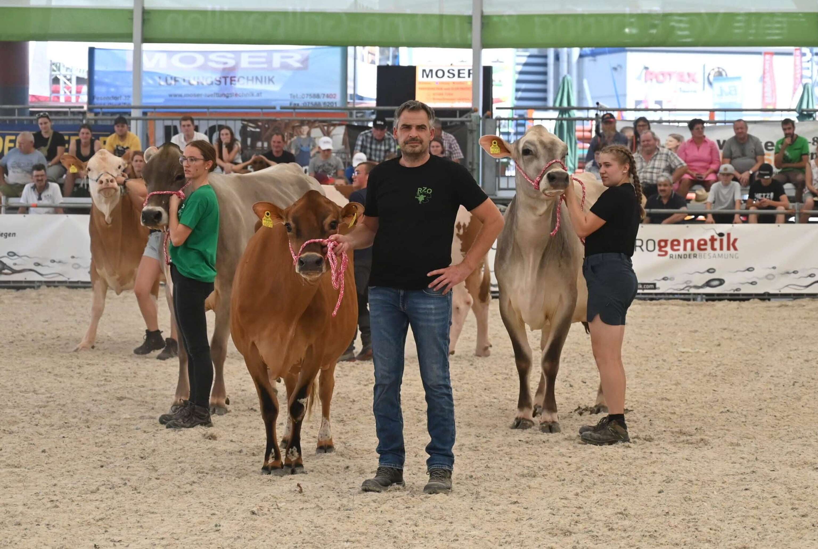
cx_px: 409
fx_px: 2391
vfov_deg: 13.1
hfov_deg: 19.4
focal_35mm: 105
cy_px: 274
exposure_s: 1/4000
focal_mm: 70
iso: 1250
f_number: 4.5
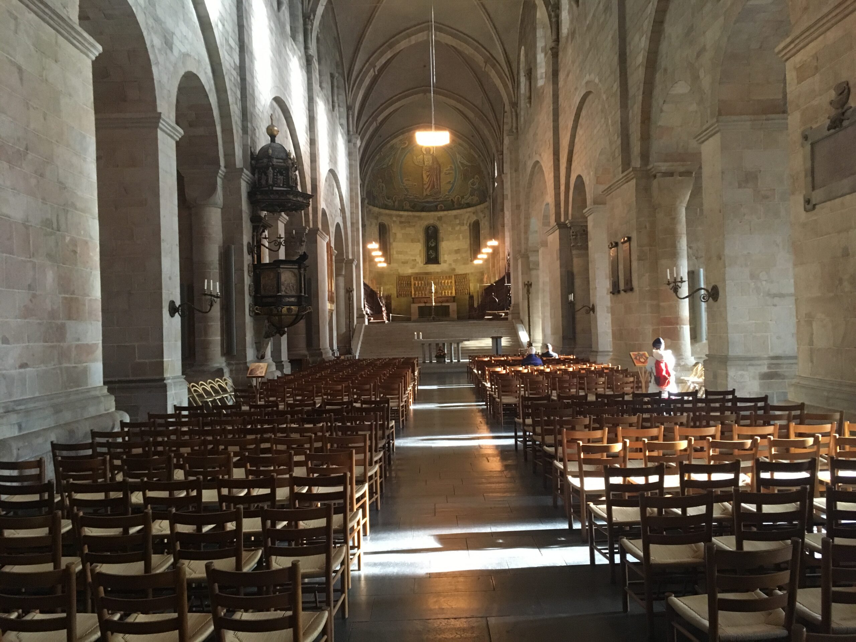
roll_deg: +1.8
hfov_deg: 61.7
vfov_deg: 48.2
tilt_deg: +0.1
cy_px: 321
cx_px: 428
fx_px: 717
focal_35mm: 29
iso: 200
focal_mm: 4.15
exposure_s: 1/25
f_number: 2.2
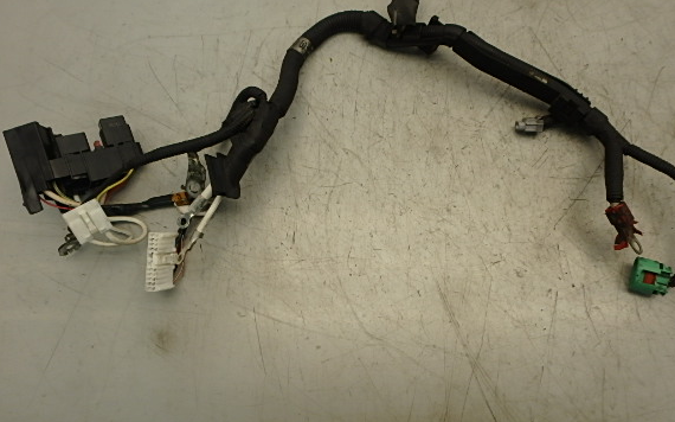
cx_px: 359
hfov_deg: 72.5
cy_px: 187
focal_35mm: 25
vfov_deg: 49.2
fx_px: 460
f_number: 3.5
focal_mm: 3.7
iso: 125
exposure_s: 1/60
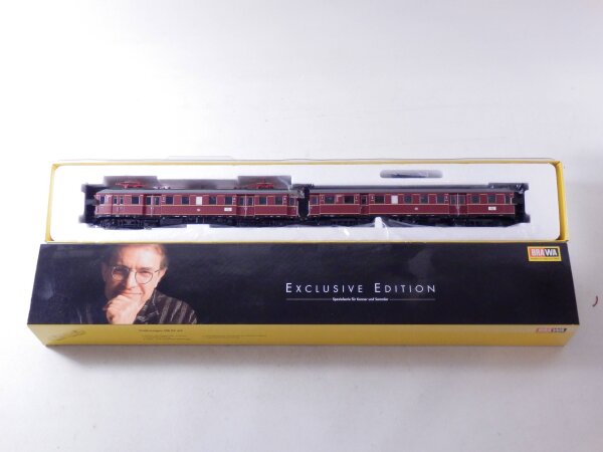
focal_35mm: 45
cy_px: 226
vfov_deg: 32.2
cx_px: 302
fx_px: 784
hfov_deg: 42.1
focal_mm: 8
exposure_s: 1/160
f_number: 3.8
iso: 640
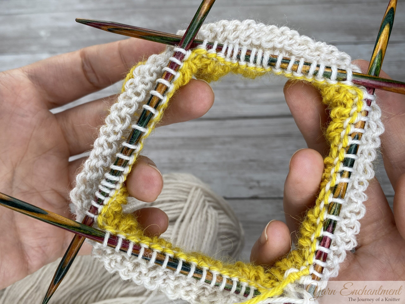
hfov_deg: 69.4
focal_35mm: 25
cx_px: 202
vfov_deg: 54.9
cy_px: 152
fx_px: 292
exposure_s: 1/122
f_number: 1.8
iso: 40
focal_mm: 4.25
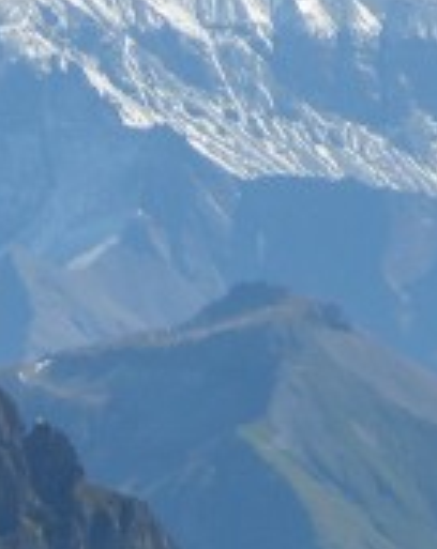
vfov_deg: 1.2
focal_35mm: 1641
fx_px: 26625
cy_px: 449
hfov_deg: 0.9
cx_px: 138
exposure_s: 1/300
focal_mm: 71.2
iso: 50
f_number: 5.9
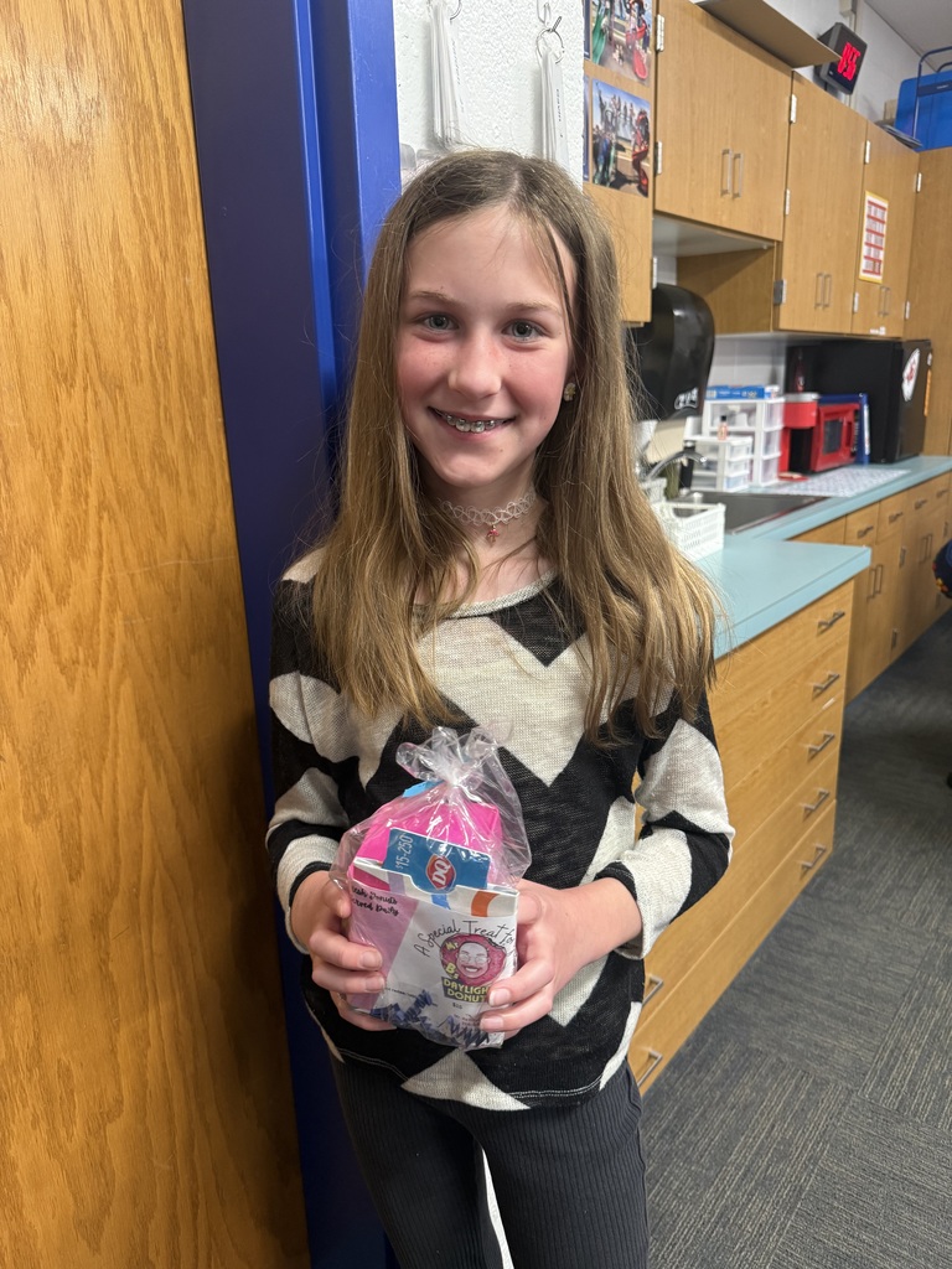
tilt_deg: -16.3
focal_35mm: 24
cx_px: 476
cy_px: 634
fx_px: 880
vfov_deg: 71.6
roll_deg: +1.4
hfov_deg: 56.8
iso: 250
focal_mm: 6.76
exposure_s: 1/60
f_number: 1.78
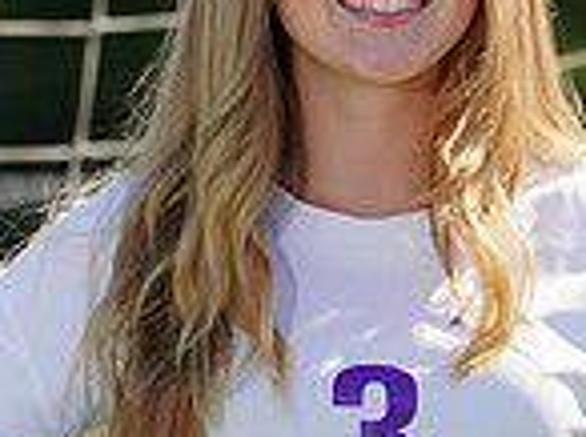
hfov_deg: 1.6
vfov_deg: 1.2
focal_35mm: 1249
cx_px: 349
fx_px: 21109
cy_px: 621
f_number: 11
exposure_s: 1/250
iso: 200
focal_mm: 327
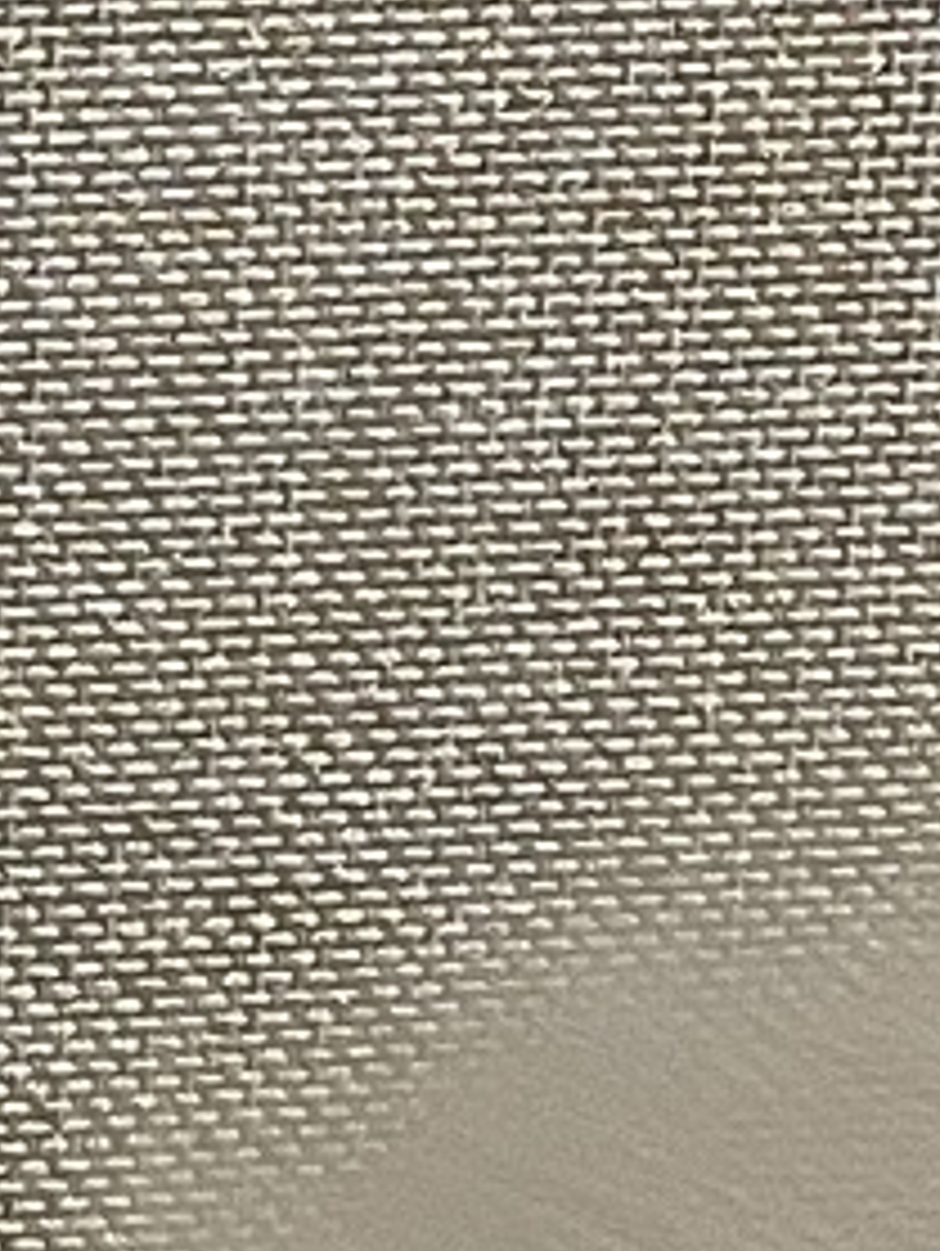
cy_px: 315
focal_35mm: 187
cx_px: -2276
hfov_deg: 6.8
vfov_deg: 10.5
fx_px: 6760
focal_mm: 4.2
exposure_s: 1/50
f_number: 1.6
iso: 160
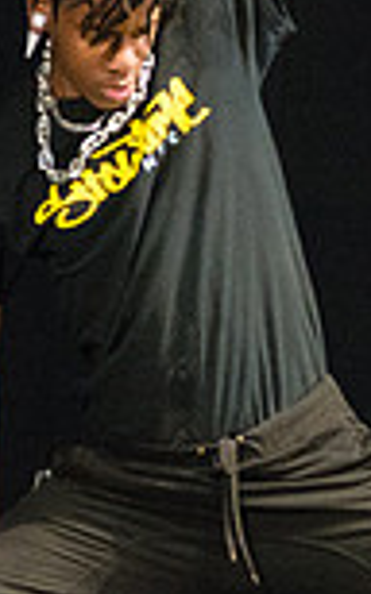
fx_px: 5170
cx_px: 176
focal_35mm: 319
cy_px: 463
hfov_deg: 4.1
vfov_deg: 6.6
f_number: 2.8
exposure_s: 1/1250
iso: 4000
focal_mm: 70
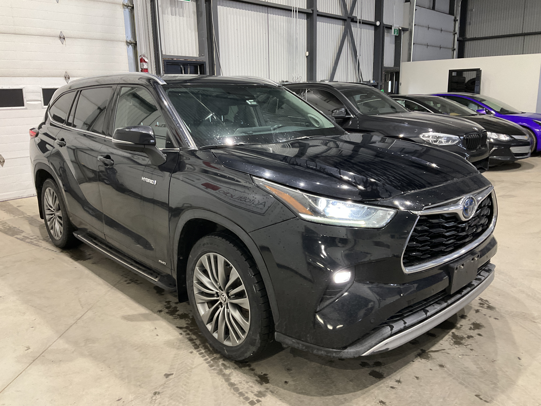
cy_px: 203
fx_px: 453
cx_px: 270
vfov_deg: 48.2
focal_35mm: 29
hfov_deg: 61.7
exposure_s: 1/60
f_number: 1.8
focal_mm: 3
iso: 160
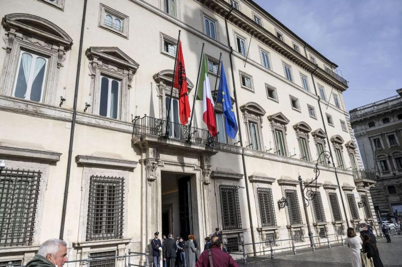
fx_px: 268
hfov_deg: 73.8
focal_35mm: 24
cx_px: 201
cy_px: 134
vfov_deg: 53.1
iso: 1100
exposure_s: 1/8000
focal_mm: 24
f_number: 7.1
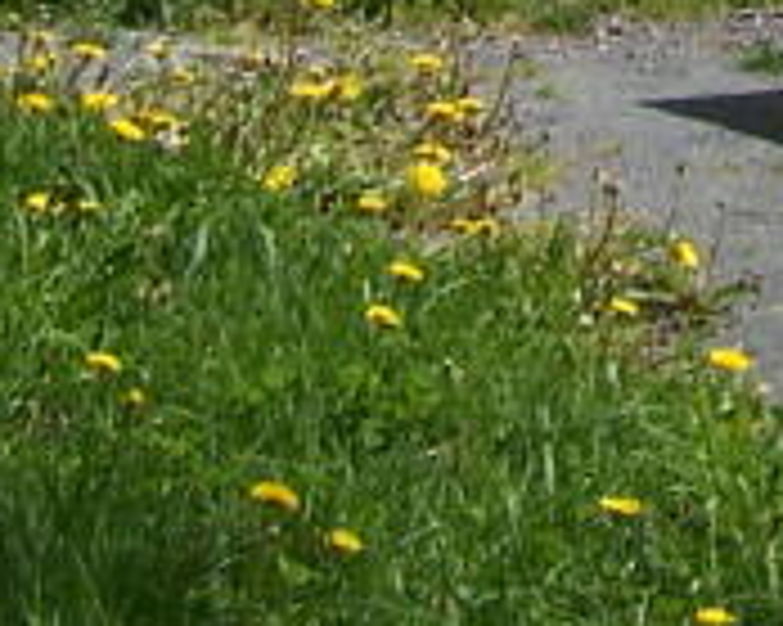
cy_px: -806
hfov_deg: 8.4
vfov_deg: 6.8
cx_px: 1557
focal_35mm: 218
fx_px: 5049
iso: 80
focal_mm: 6.3
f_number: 4
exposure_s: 1/1000
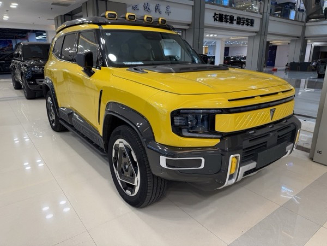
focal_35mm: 24
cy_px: 123
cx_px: 164
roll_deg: -0.1
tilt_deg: -17.0
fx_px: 227
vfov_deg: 56.8
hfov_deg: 71.6
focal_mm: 6.76
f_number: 1.78
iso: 100
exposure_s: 1/100
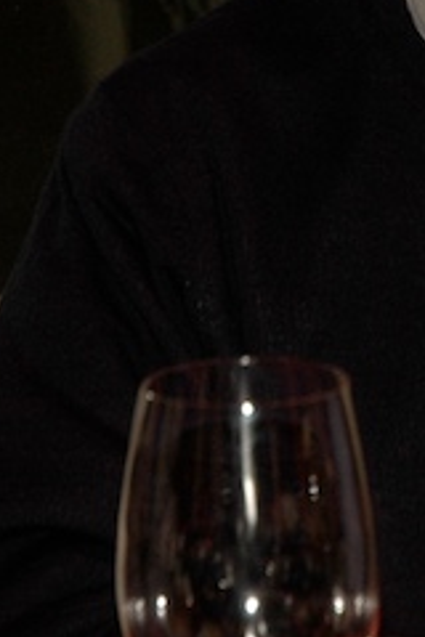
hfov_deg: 7.1
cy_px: -207
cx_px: 482
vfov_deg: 10.5
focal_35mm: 192
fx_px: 3400
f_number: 4.5
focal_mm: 48
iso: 200
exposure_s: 1/60
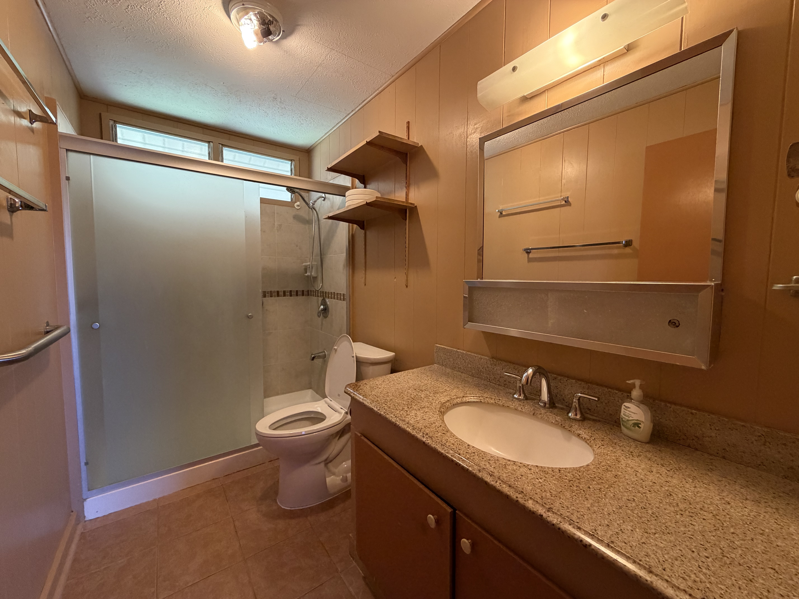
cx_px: 400
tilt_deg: -3.6
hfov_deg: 102.1
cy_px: 300
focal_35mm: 14
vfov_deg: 85.7
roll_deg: +0.7
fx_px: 323
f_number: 2.2
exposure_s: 1/60
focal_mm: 2.22
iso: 320
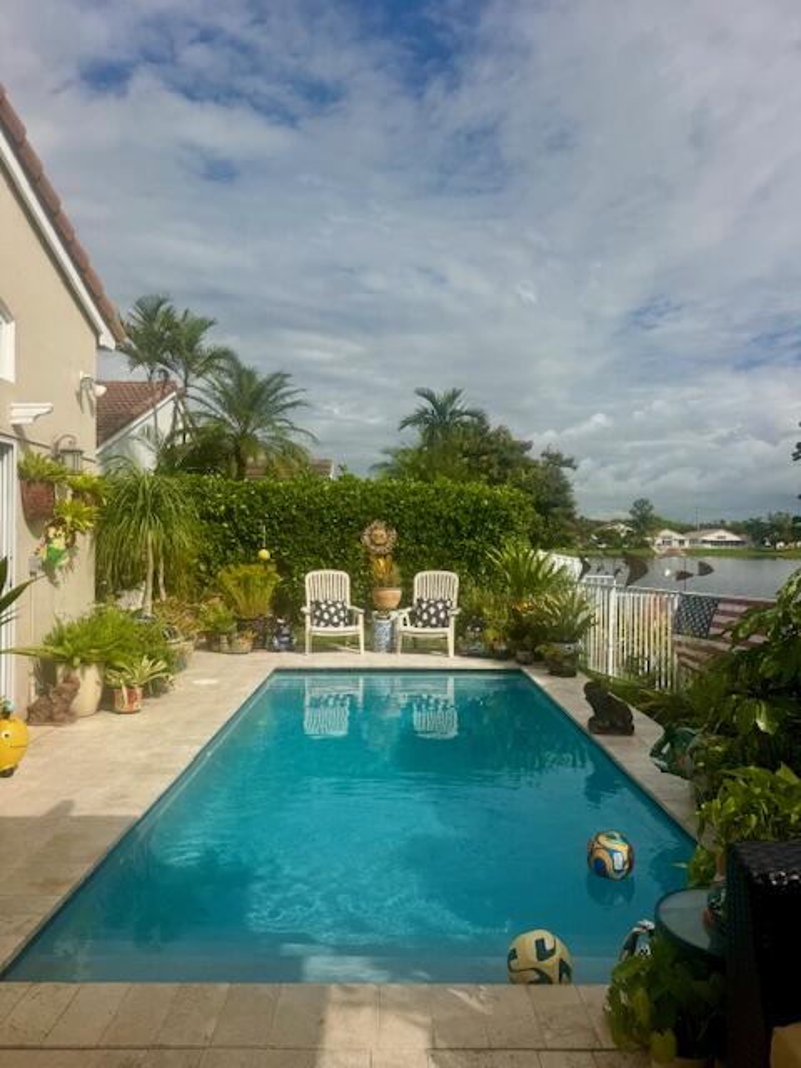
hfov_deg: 56.8
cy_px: 534
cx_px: 400
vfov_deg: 71.6
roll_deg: -0.3
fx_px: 740
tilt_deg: +0.1
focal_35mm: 24
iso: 80
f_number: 1.78
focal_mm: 6.76
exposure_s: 1/9009
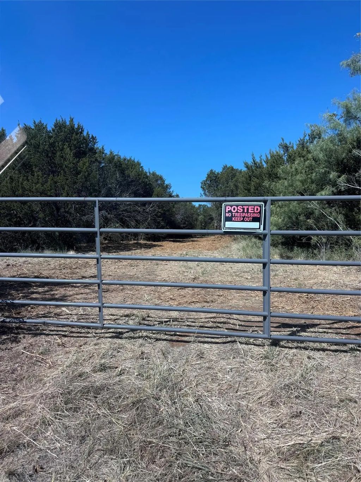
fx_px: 334
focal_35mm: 24
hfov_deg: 56.8
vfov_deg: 71.6
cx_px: 180
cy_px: 241
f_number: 1.78
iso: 80
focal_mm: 6.76
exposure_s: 1/506
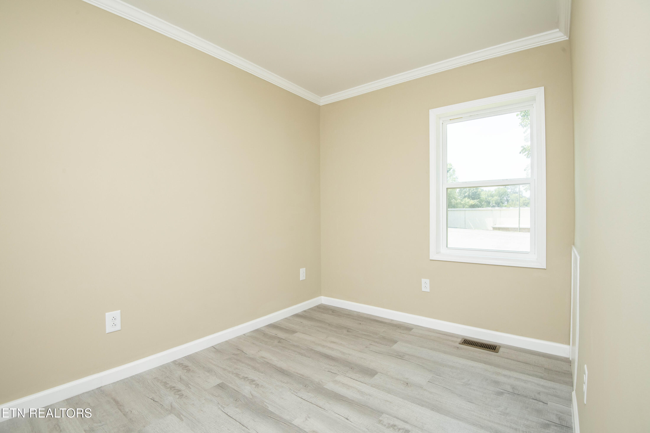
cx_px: 325
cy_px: 216
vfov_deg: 73.7
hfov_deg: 96.7
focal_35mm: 16
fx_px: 289
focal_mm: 16
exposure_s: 1/125
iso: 400
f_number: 9
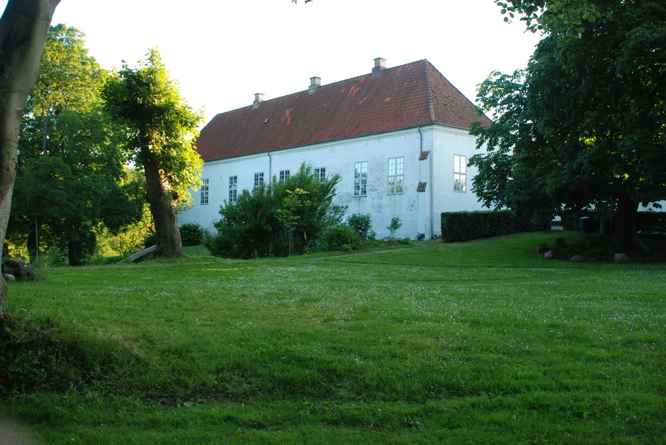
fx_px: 611
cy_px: 222
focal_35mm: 33
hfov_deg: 57.2
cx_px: 333
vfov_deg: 40.0
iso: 200
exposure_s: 1/60
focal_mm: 22
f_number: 4
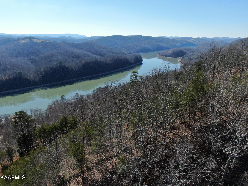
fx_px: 172
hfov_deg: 71.6
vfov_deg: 56.8
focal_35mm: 24
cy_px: 93
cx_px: 124
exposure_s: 1/1250
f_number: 2.8
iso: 100
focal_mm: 4.39
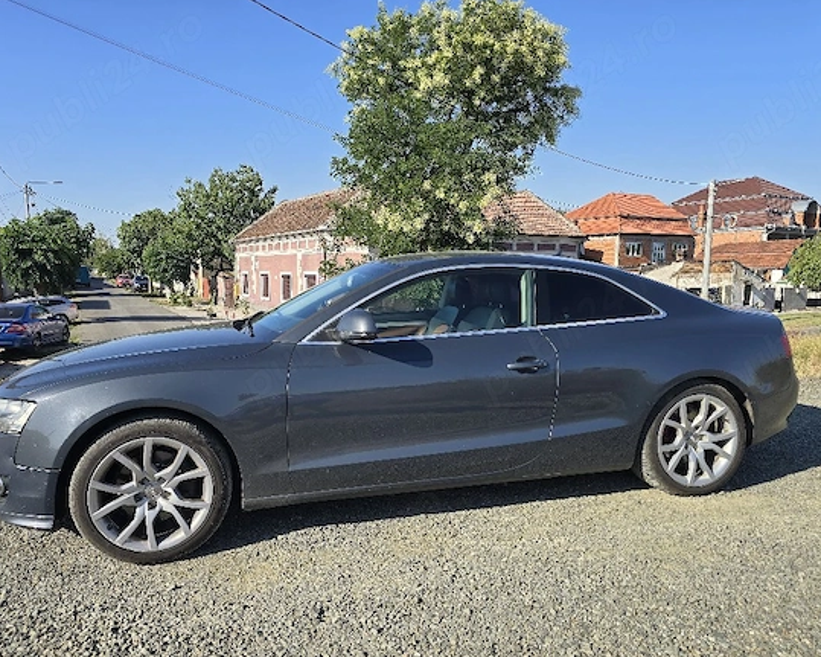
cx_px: 402
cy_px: 332
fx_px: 607
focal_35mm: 25
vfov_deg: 56.8
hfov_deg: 68.1
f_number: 1.7
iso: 12
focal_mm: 6.3
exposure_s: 1/556
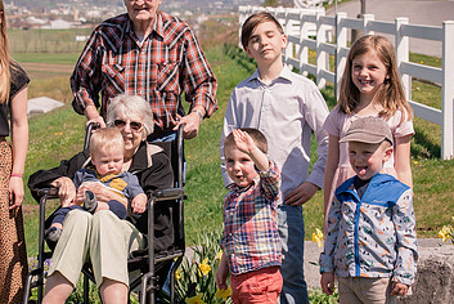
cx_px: 147
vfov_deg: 11.1
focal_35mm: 124
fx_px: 1565
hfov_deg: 16.5
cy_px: 146
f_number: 7.1
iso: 200
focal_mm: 70
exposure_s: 1/500
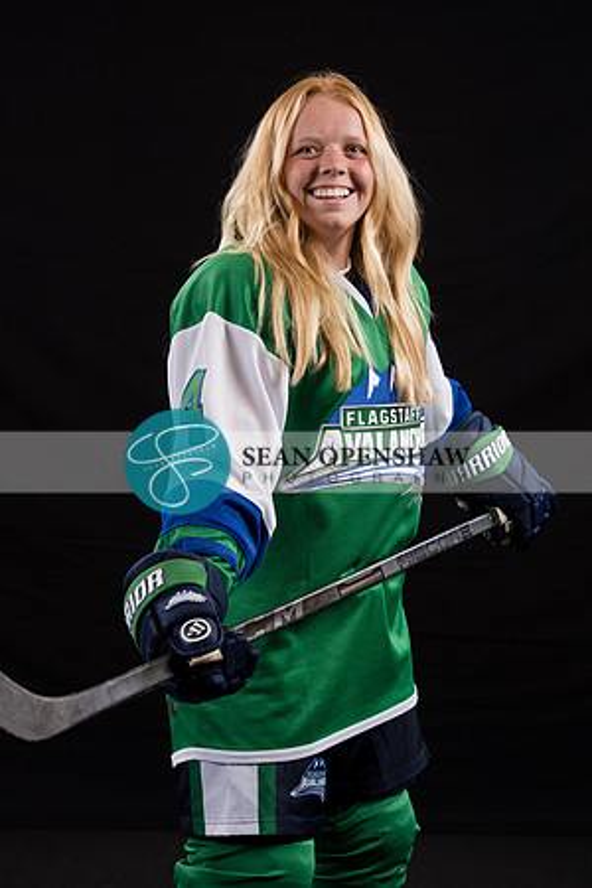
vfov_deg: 26.7
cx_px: 298
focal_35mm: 76
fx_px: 1869
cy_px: 415
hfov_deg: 18.0
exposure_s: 1/160
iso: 80
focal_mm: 46.5
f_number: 4
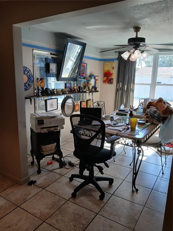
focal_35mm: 26
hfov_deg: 53.1
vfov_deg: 67.3
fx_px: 173
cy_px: 116
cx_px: 86
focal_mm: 3.98
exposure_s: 1/60
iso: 80
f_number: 1.8
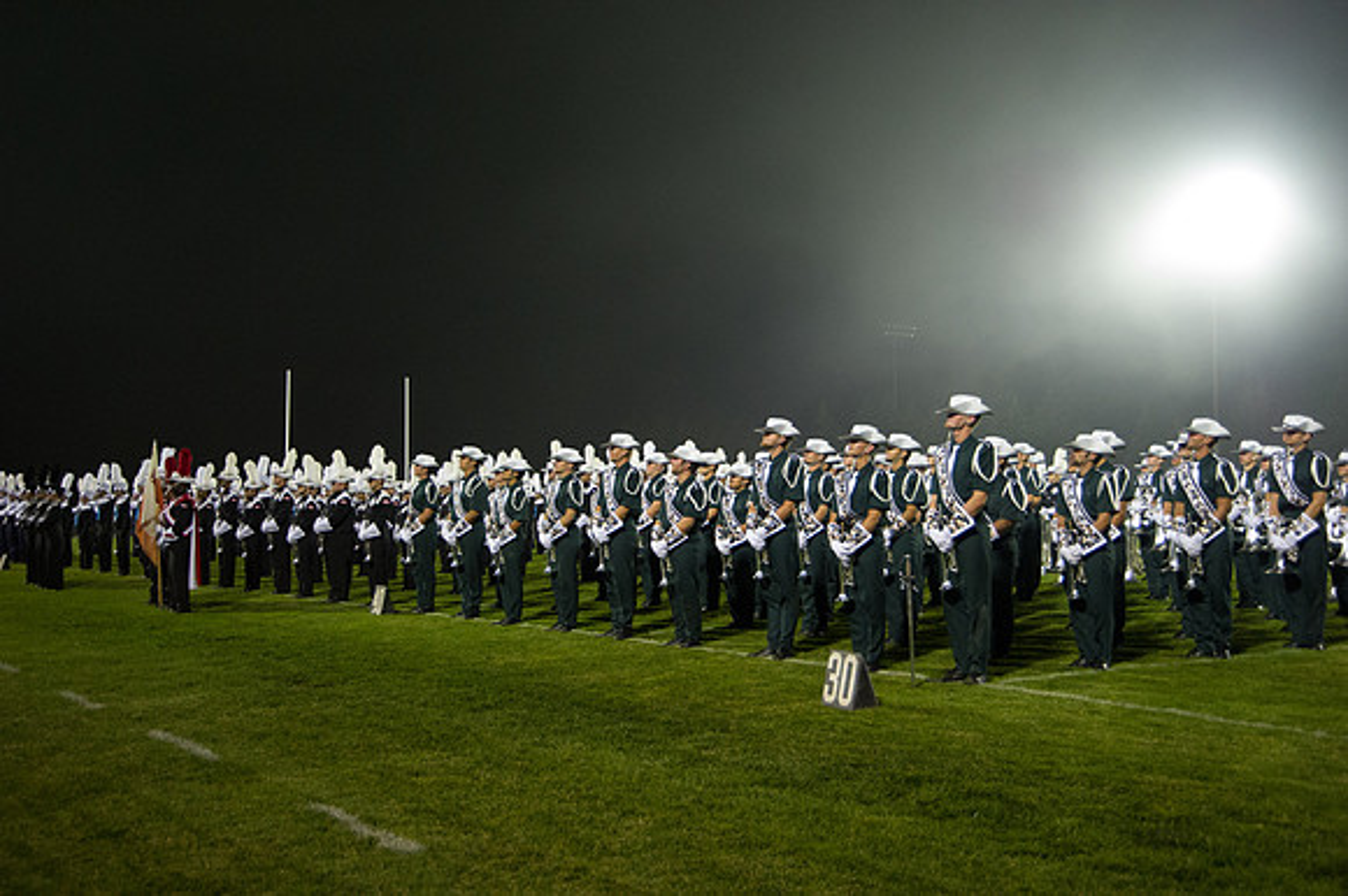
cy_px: 448
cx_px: 674
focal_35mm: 40
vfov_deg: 33.4
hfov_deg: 48.5
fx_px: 1497
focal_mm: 40
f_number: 4.2
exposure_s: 1/160
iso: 7200
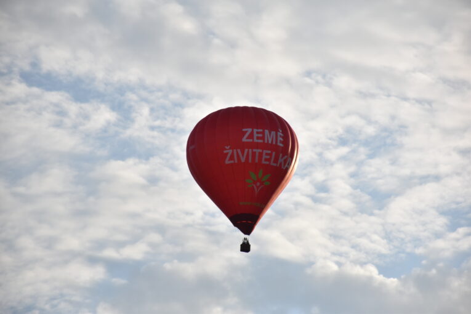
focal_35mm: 210
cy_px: 157
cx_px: 236
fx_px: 2747
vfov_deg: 6.5
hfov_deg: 9.8
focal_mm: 140
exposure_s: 1/2500
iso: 500
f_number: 5.6
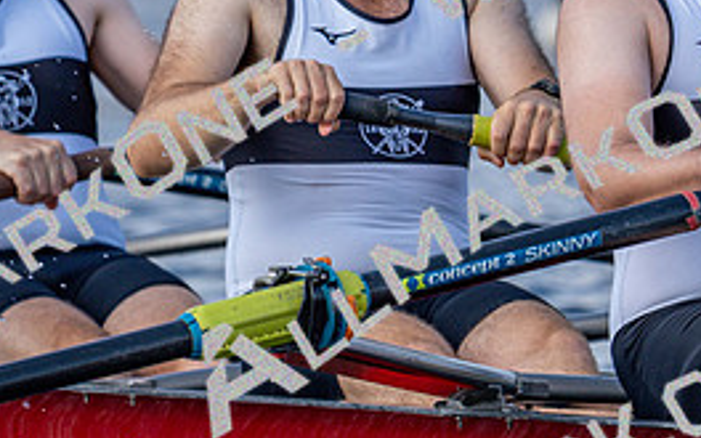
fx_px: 14863
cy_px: 28
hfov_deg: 2.7
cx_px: 741
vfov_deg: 1.7
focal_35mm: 778
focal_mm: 347
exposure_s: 1/1600
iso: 400
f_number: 6.3
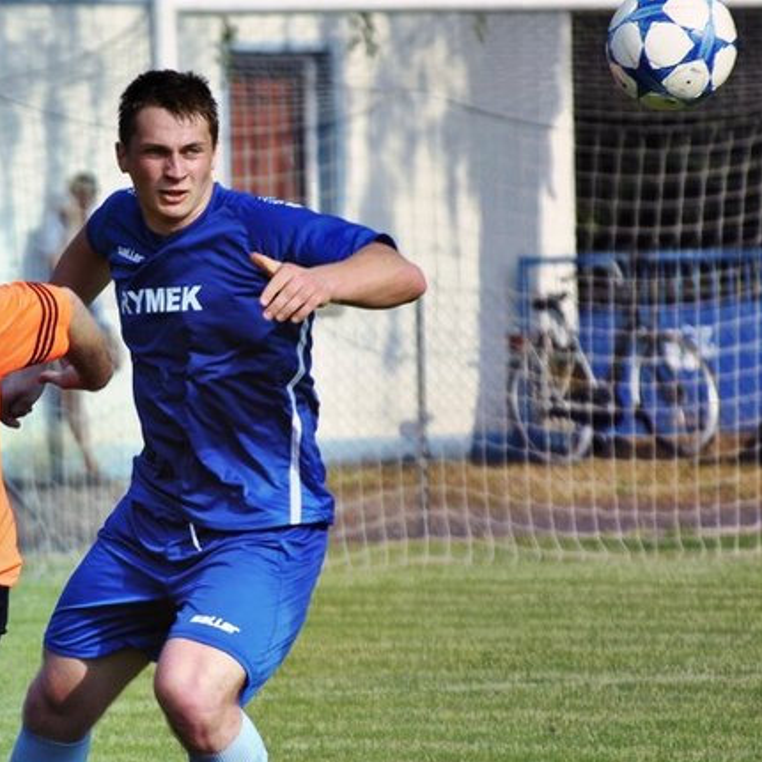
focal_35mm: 385
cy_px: 382
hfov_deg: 4.5
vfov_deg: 4.6
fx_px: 9588
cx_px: 220
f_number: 5.6
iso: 180
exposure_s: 1/1000
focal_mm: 200
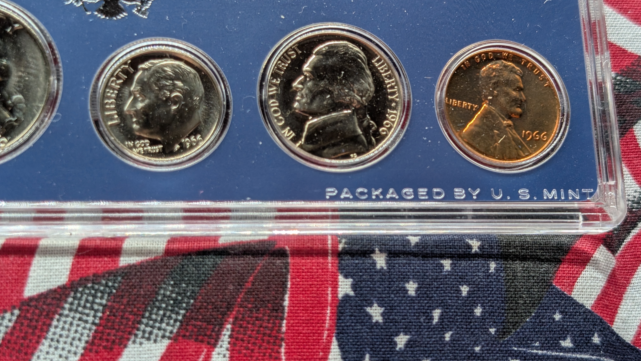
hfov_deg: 38.5
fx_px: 918
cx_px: 321
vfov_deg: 22.2
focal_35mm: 54
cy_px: 163
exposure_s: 1/44.2
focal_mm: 6.9
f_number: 1.68
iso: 34
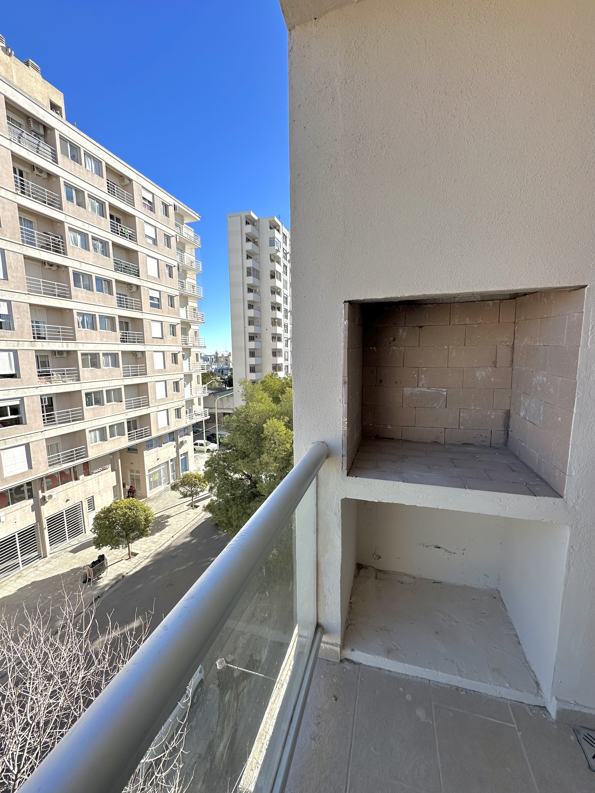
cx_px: 298
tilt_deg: -6.8
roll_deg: +0.8
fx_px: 321
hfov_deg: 85.7
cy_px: 396
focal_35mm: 14
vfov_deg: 102.1
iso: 50
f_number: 2.2
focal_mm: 2.22
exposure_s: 1/868
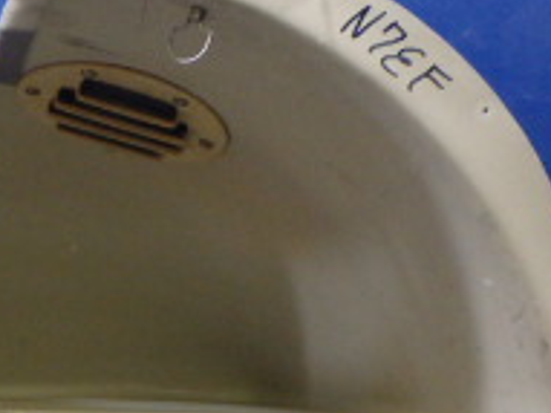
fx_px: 1495
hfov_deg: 19.3
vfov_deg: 14.9
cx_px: -170
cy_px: 555
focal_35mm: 94
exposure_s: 1/30
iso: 500
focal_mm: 5
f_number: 3.9
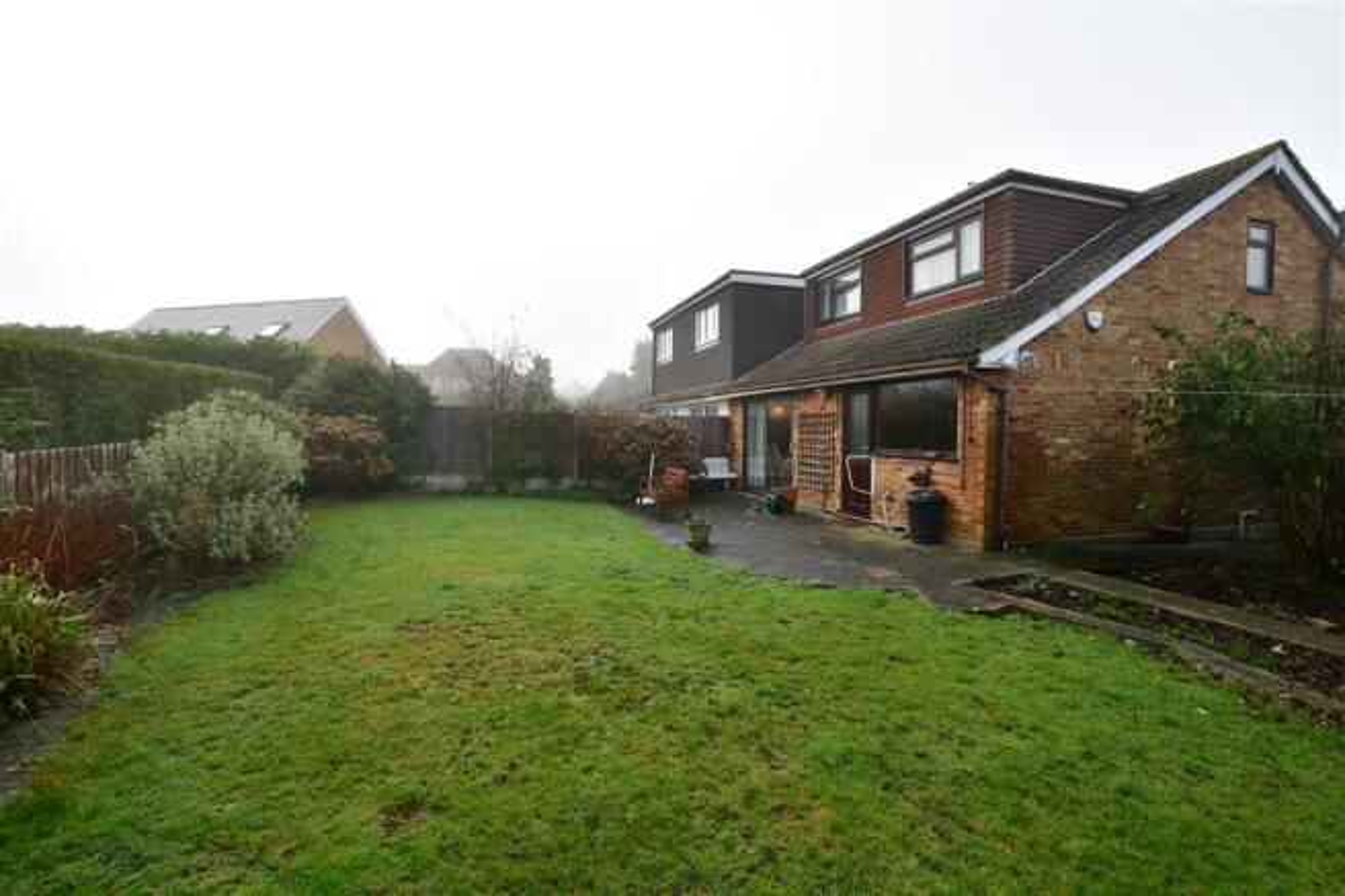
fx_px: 560
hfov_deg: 100.4
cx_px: 672
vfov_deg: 77.3
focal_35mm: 15
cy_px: 448
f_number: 7.1
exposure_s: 1/125
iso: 160
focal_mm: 10
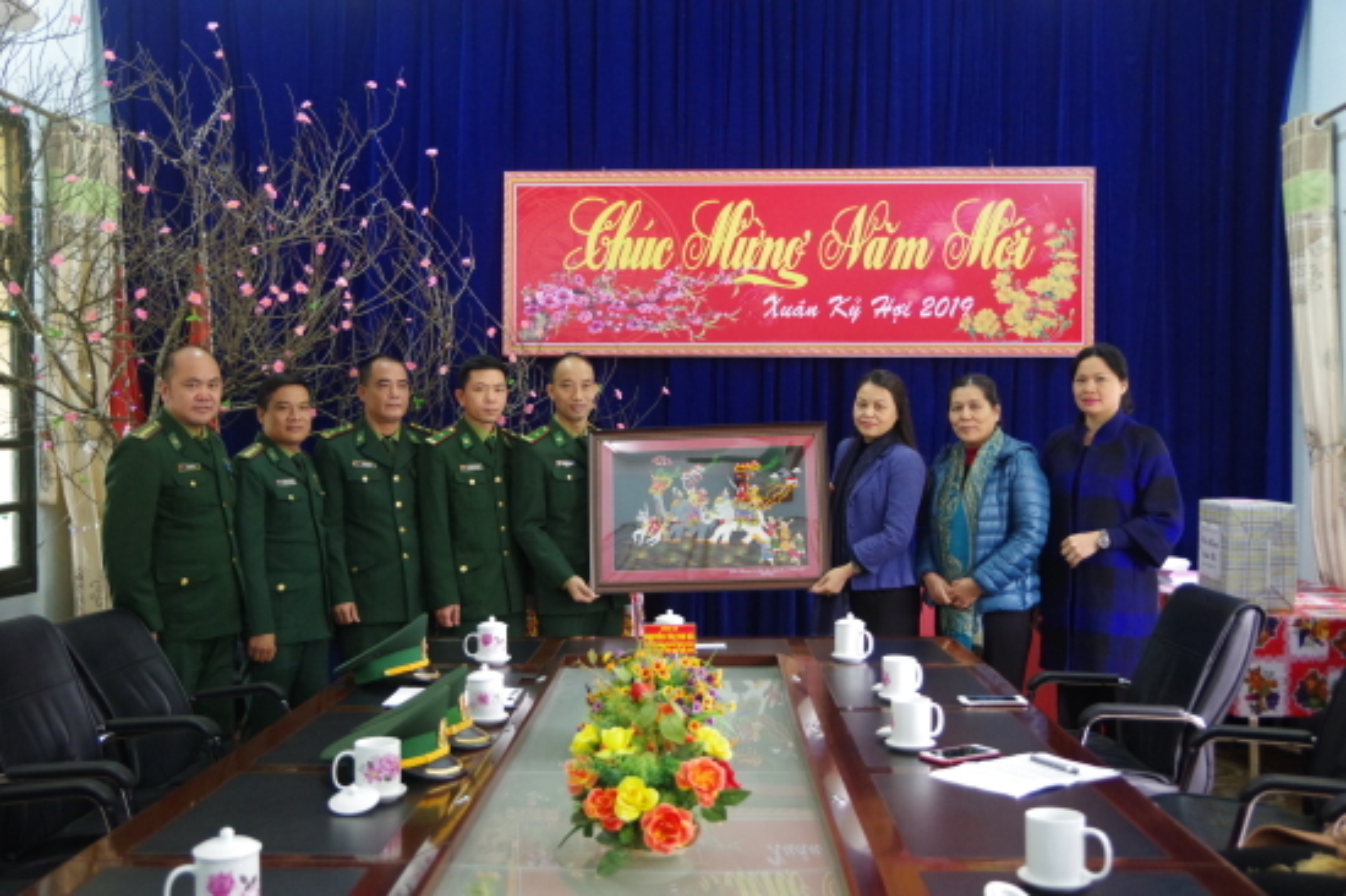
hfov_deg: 53.2
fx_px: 1345
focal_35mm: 36
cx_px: 673
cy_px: 448
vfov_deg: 36.8
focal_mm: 24
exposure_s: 1/60
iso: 3200
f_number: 4
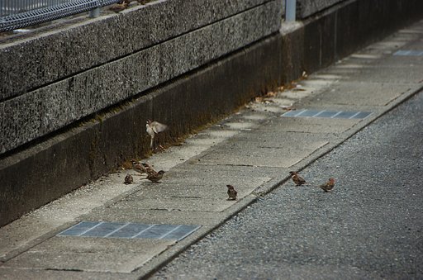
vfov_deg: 4.6
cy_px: 140
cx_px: 212
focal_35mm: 300
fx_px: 3517
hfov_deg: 6.9
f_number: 5.6
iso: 320
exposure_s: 1/1000
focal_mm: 200
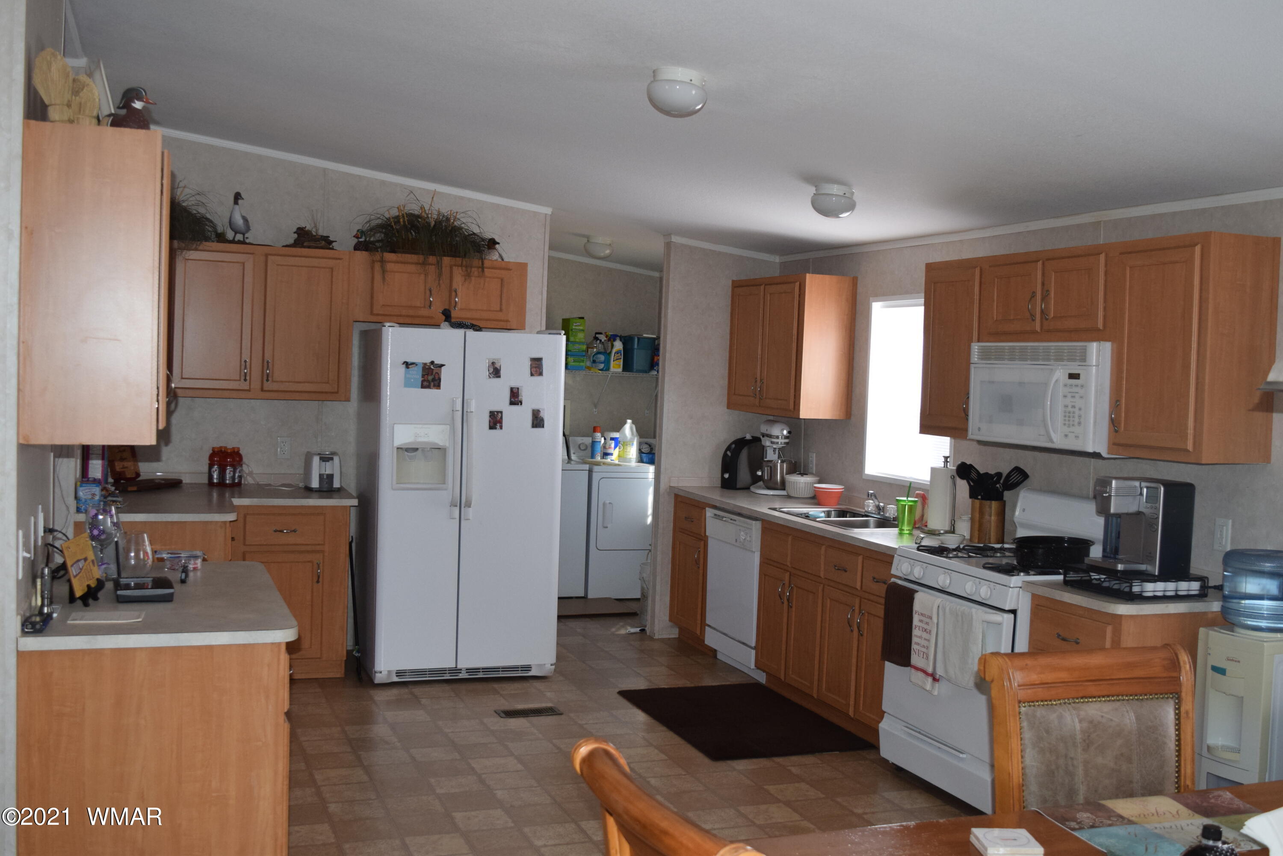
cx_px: 642
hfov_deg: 53.1
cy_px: 428
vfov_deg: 36.9
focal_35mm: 36
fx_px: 1283
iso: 800
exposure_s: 1/125
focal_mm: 24
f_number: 5.6
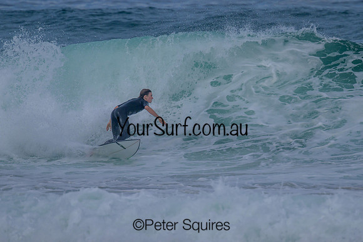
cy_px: 108
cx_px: 204
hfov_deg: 1.9
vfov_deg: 1.3
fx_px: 10858
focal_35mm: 1077
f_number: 11
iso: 400
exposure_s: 1/2000
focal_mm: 800
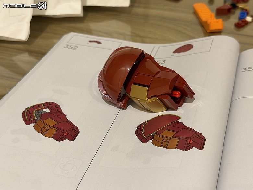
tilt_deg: -36.7
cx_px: 126
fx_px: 351
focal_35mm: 48
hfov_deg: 39.7
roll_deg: +2.8
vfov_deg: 30.3
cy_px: 95
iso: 250
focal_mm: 6.76
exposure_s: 1/60
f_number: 1.78
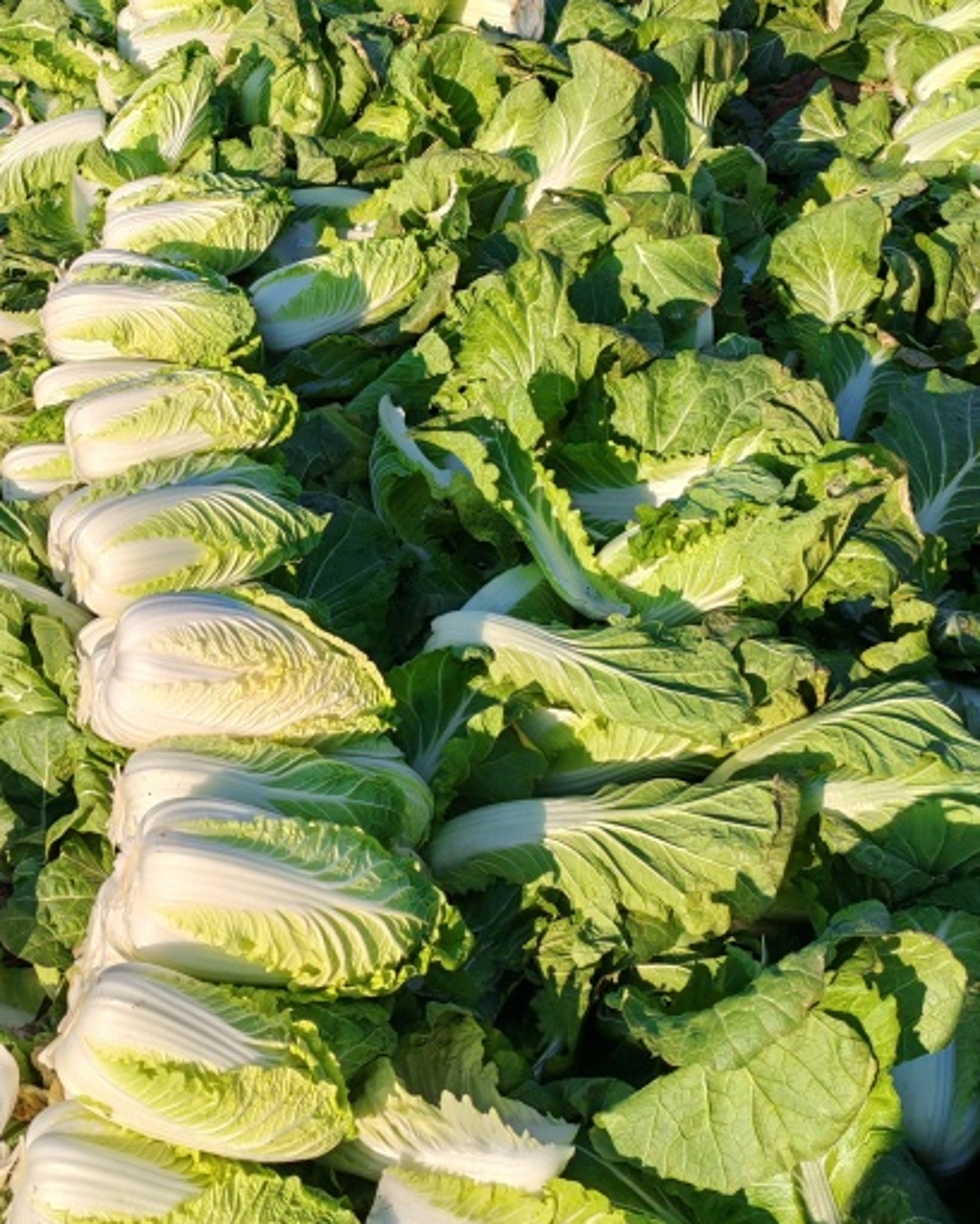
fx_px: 1993
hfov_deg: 27.1
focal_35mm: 55
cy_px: 334
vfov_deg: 33.6
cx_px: 194
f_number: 1.95
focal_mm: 5.52
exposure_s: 1/2600
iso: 50
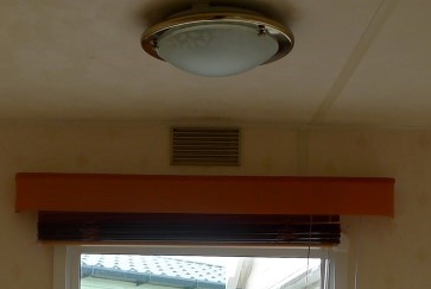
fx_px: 911
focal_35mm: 76
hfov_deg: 26.5
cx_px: 160
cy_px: 384
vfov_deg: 16.9
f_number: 2.8
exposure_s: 1/160
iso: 80
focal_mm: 5.1
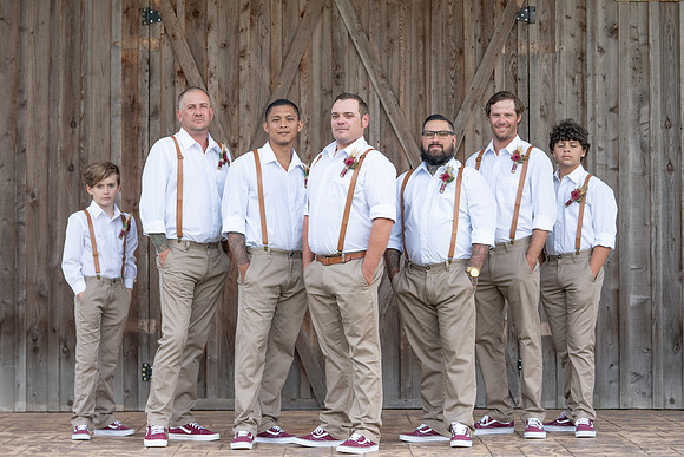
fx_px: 1931
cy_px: 211
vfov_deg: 13.5
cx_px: 345
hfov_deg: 20.1
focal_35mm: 102
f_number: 4
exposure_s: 1/250
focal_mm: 90
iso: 125
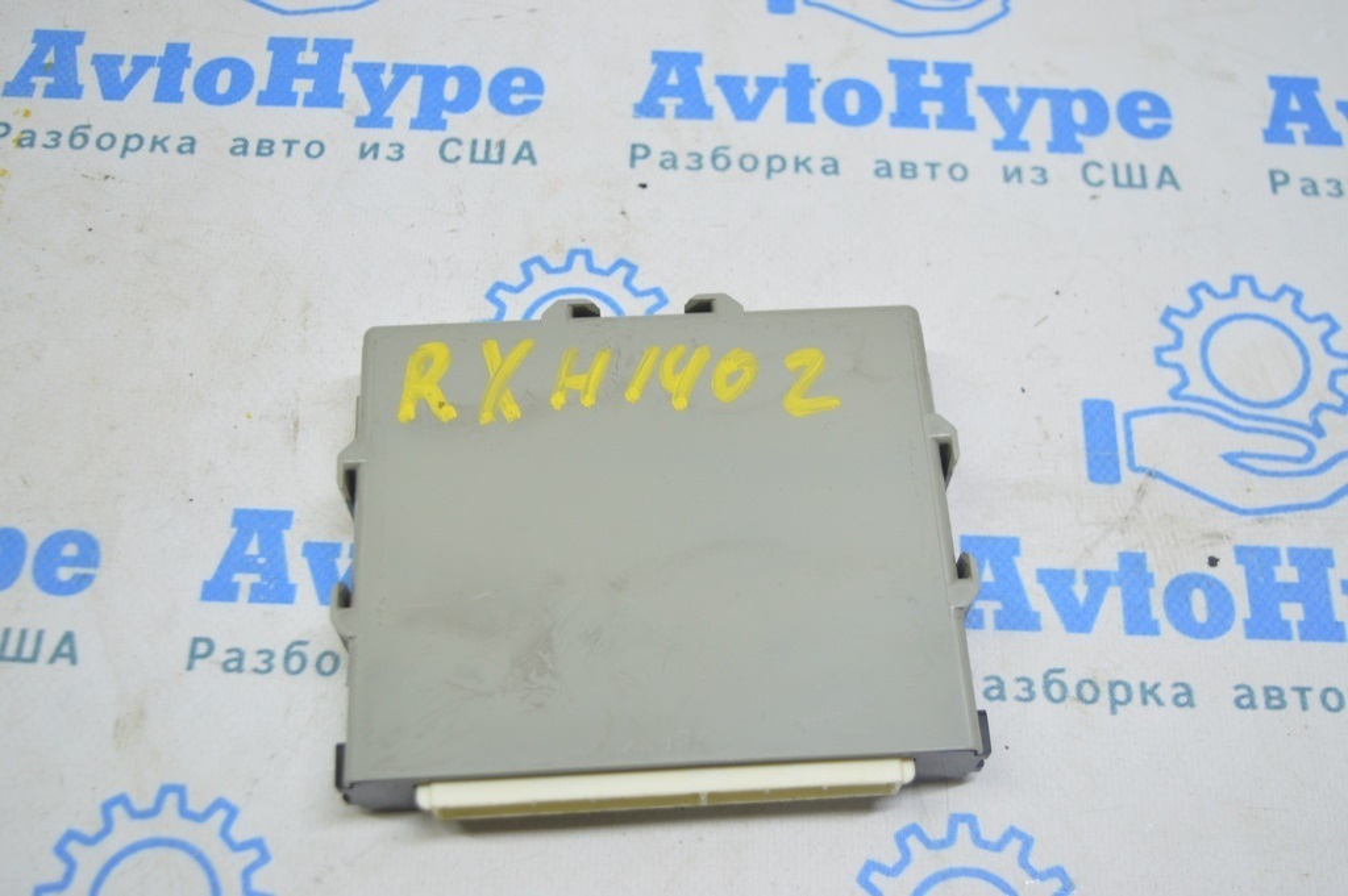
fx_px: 1571
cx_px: 674
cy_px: 448
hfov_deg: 46.4
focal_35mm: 42
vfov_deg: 31.8
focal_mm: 28
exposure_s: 1/40
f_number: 4.2
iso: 400
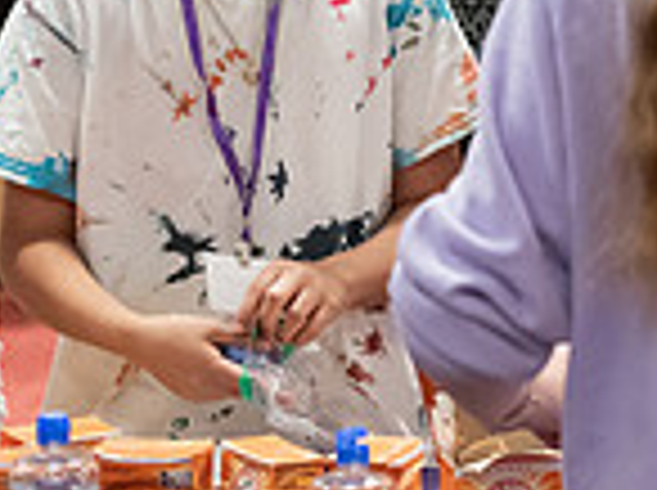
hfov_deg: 6.5
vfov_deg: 4.8
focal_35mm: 306
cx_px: 212
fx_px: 5798
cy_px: -169
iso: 3200
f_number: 3.2
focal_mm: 80
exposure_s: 1/200
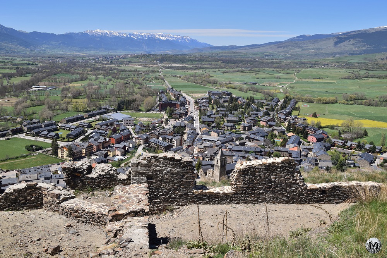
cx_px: 194
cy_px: 129
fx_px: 387
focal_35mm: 36
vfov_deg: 36.8
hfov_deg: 53.1
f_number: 10
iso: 200
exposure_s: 1/400
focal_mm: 24
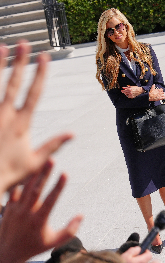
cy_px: 139
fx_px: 806
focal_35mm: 112
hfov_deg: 11.6
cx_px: 172
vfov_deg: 18.6
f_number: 5
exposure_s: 1/4000
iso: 400
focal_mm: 69
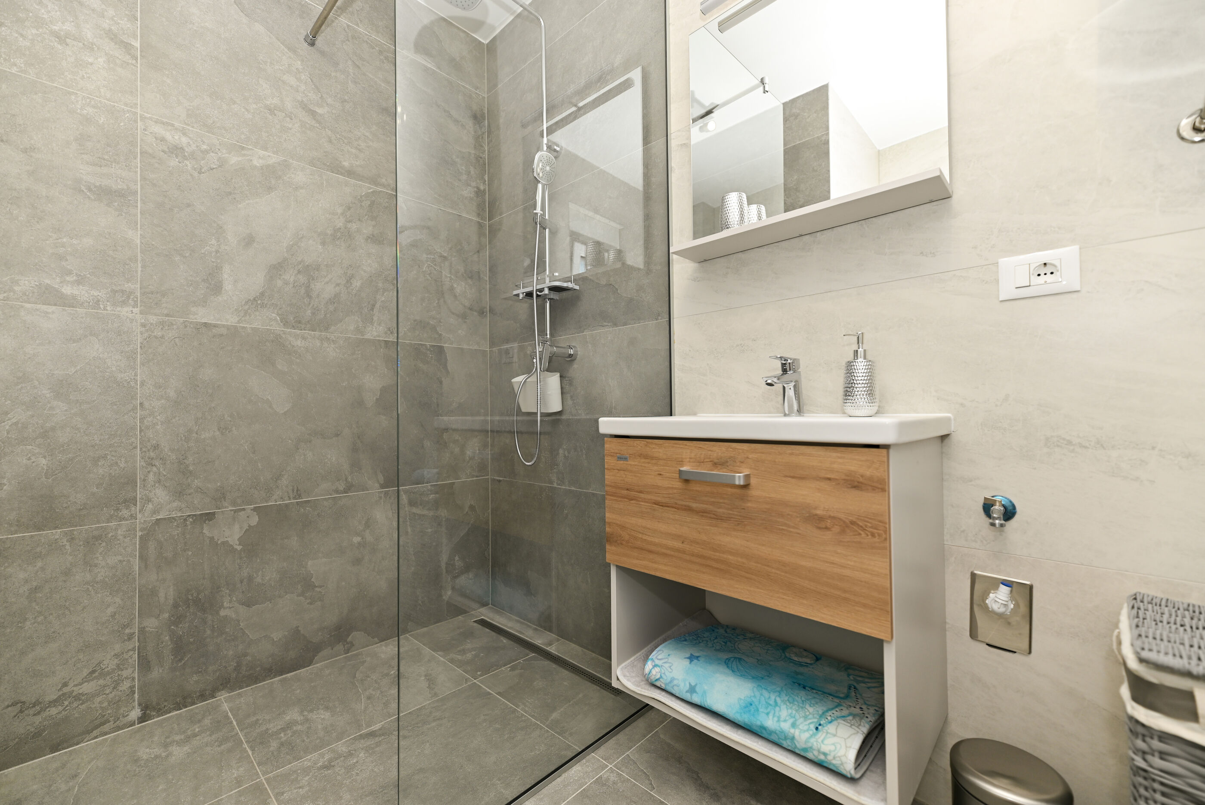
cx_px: 602
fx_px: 469
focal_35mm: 14
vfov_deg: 81.3
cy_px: 402
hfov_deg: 104.2
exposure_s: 1/200
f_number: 3.2
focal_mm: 14
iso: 100
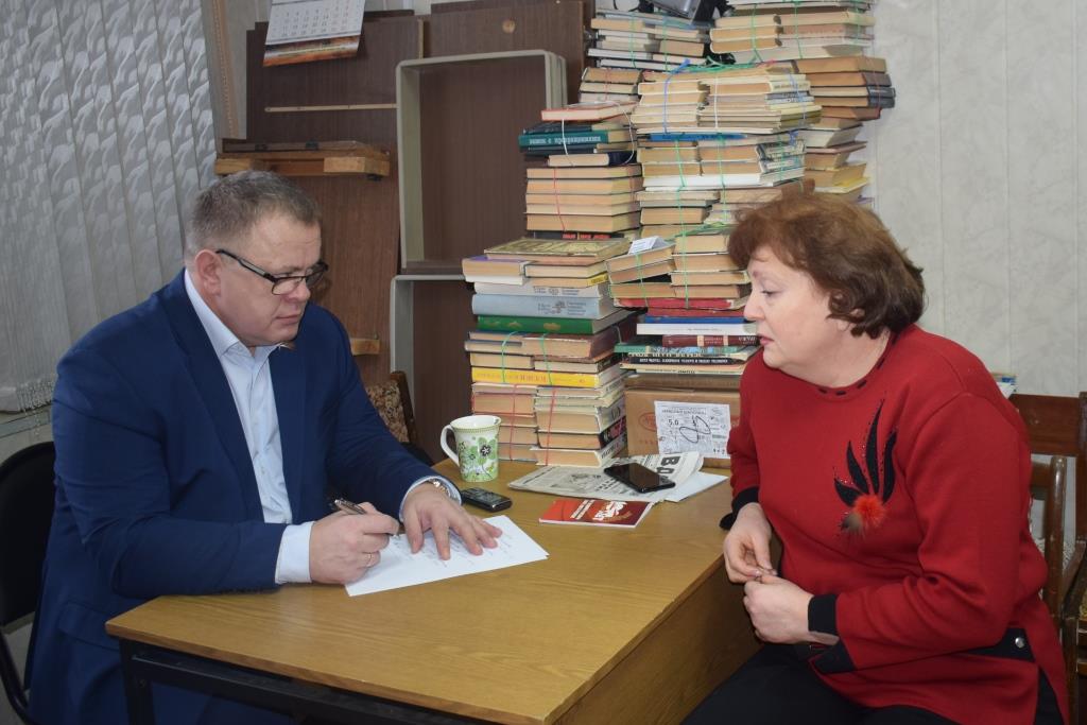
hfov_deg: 57.2
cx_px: 544
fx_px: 996
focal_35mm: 33
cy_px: 362
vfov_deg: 40.0
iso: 800
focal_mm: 22
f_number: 4
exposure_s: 1/60
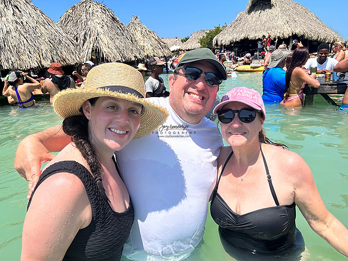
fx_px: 231
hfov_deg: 73.9
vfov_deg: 58.9
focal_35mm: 23
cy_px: 130
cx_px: 174
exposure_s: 1/1255
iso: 25
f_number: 1.9
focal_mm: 2.69
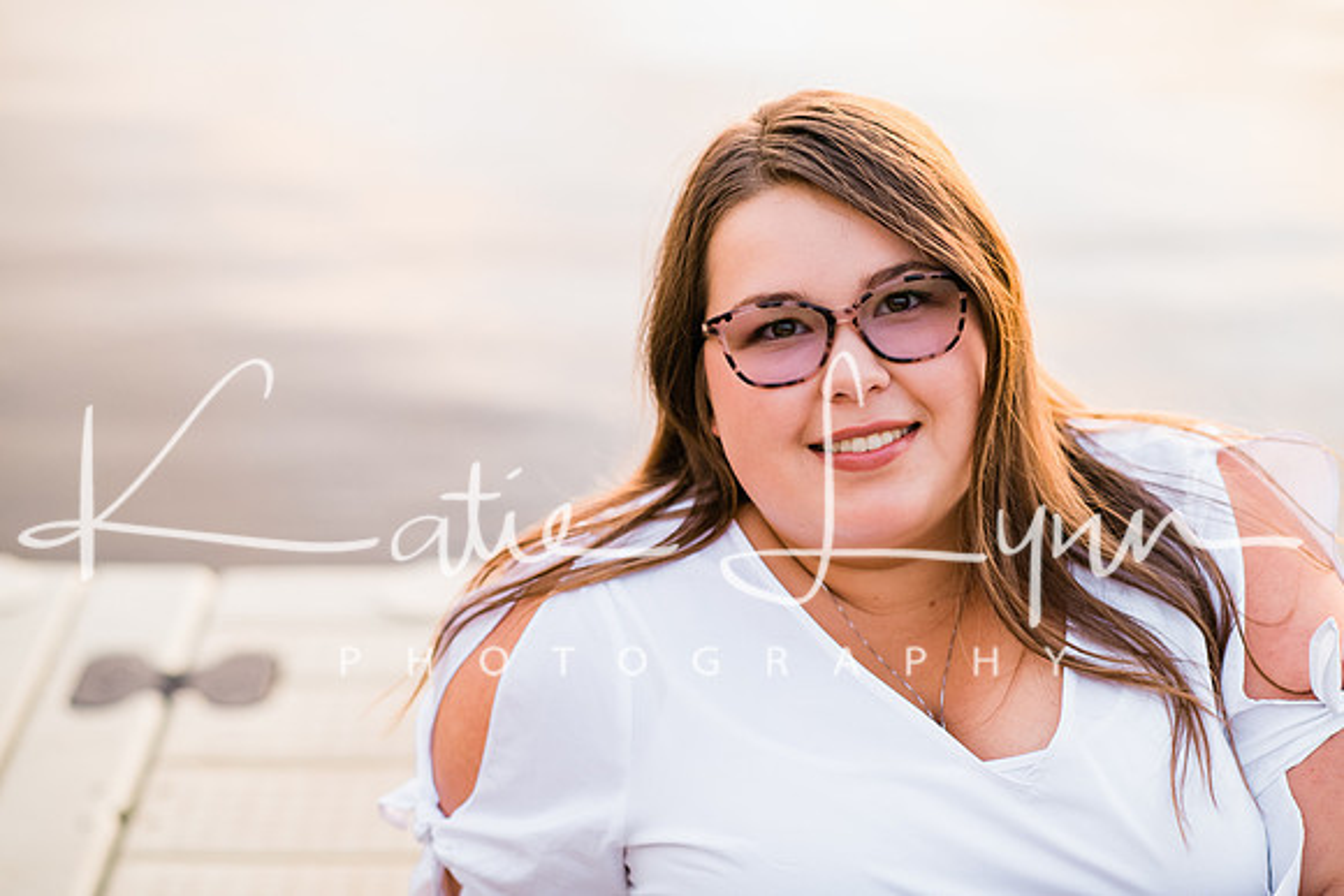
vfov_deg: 16.1
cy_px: 448
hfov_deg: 23.9
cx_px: 672
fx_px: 3174
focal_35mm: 85
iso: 800
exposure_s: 1/320
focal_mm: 85
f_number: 2.8
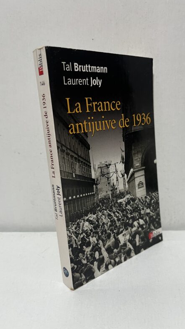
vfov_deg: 66.0
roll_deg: +2.7
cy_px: 165
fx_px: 253
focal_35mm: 29
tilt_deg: -16.2
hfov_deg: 40.0
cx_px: 112
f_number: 1.6
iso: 80
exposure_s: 1/50
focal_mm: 5.1
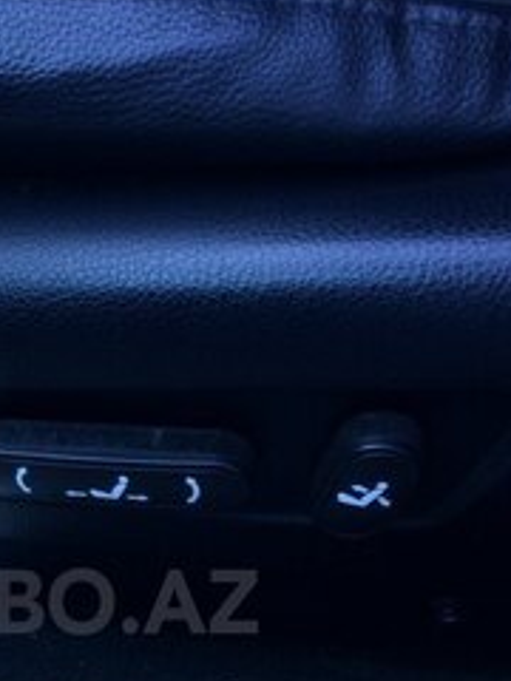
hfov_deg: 23.7
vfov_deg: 30.9
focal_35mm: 60
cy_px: 602
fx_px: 1181
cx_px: 40
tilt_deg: -61.3
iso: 32
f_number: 2.2
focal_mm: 4.15
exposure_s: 1/50
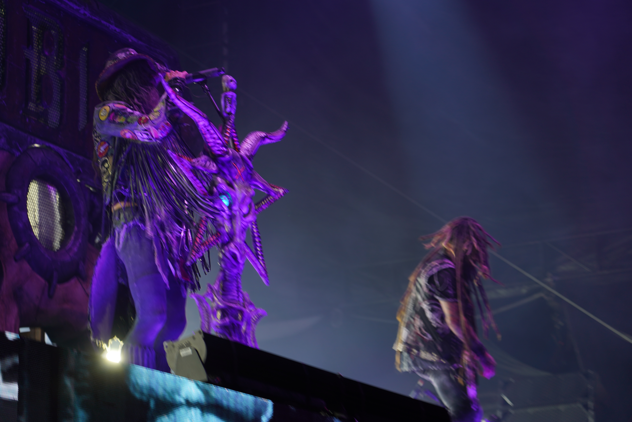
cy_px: 211
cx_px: 316
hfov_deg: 21.0
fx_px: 1703
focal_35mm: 97
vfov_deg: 14.1
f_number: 4
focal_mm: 97
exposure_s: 1/100
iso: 160
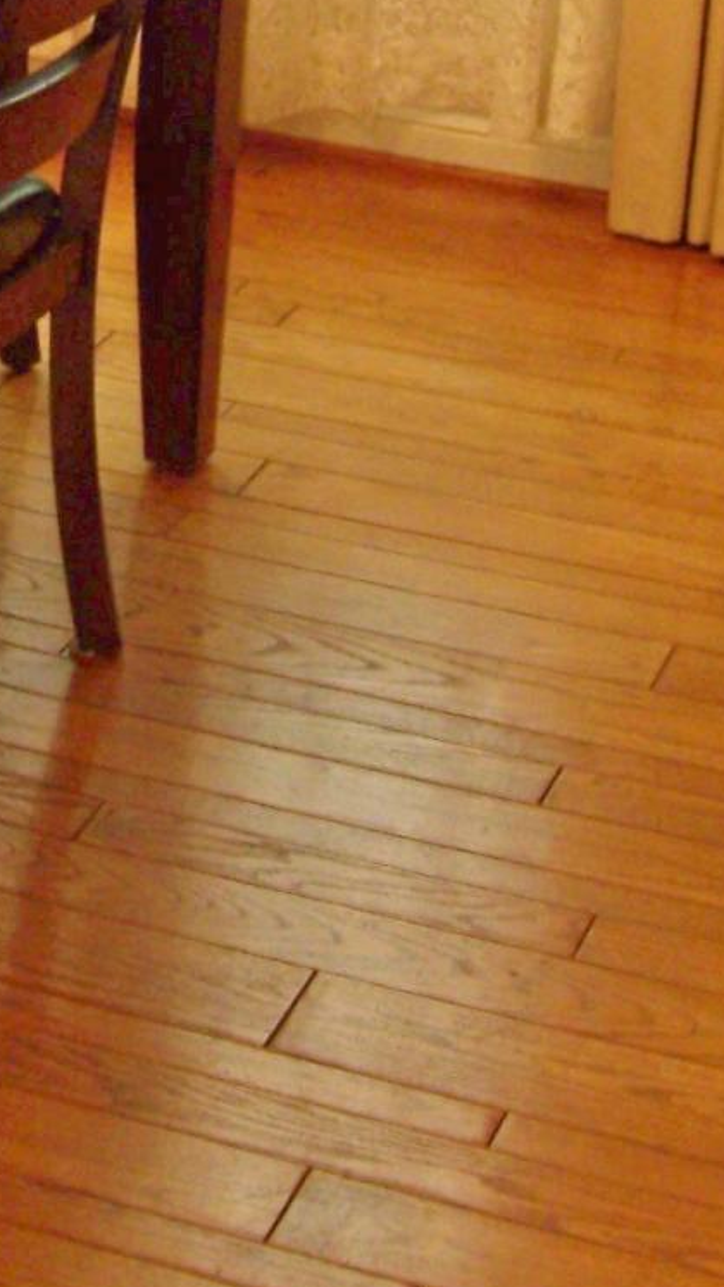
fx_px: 3786
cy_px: -136
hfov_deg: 10.8
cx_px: -43
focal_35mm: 111
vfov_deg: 18.5
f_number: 2.8
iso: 64
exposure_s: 1/8
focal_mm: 6.3
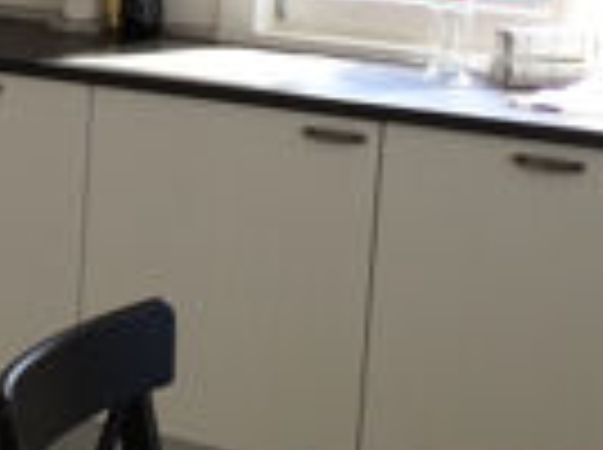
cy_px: 65
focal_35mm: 112
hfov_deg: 16.8
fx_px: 1948
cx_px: -144
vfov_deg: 13.1
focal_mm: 4.12
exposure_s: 1/241
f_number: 2.2
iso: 32
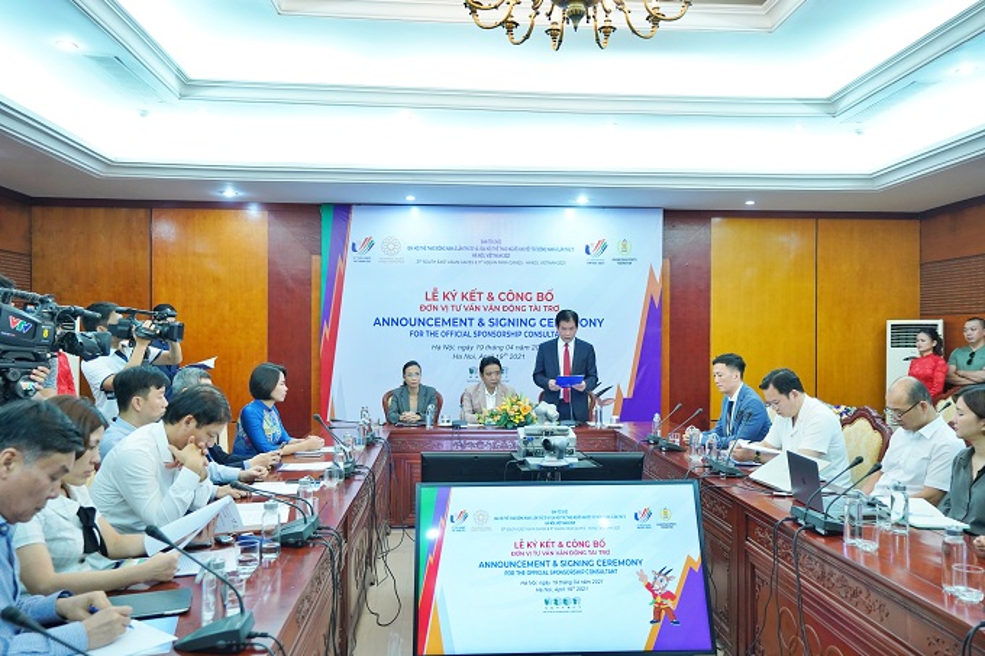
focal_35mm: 29
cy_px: 328
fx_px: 793
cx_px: 492
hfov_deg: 63.7
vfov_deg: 44.9
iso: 2000
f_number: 3.2
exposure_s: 1/100
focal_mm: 29
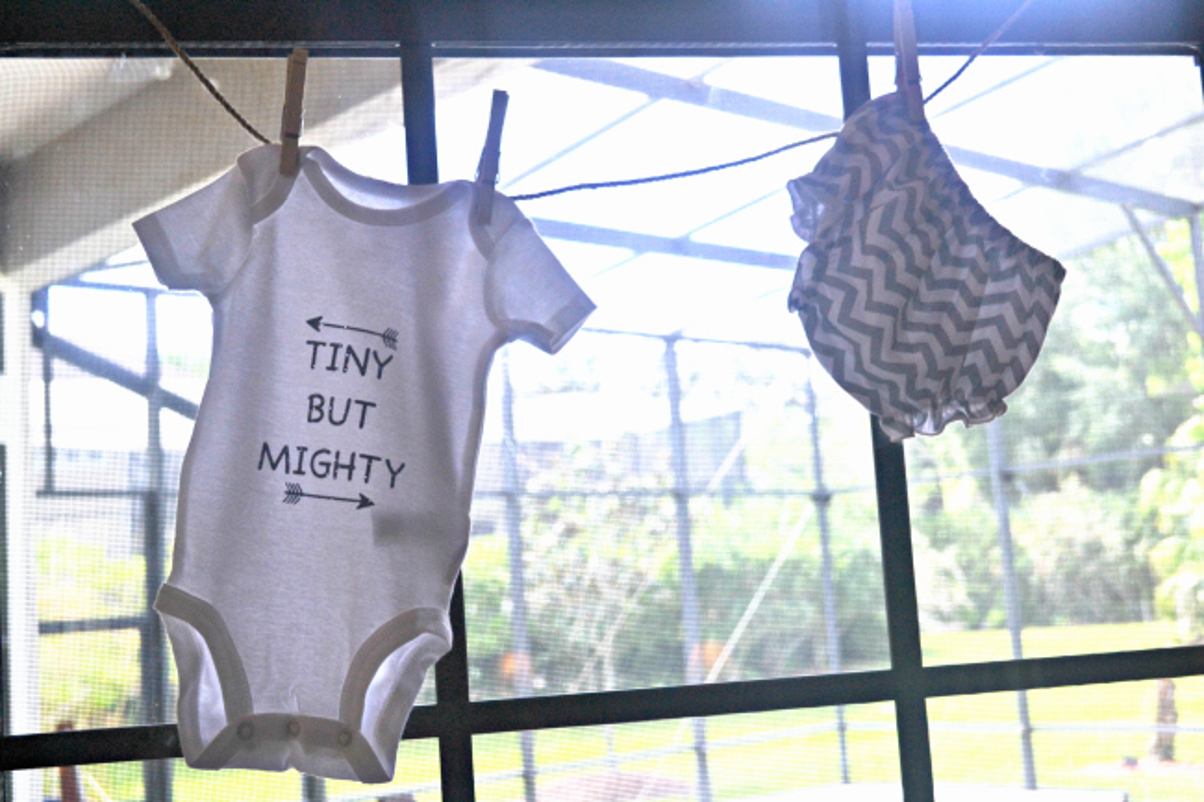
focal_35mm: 48
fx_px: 1605
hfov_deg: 41.1
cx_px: 602
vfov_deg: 28.1
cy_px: 401
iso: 320
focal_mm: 32
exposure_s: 1/125
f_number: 5.6
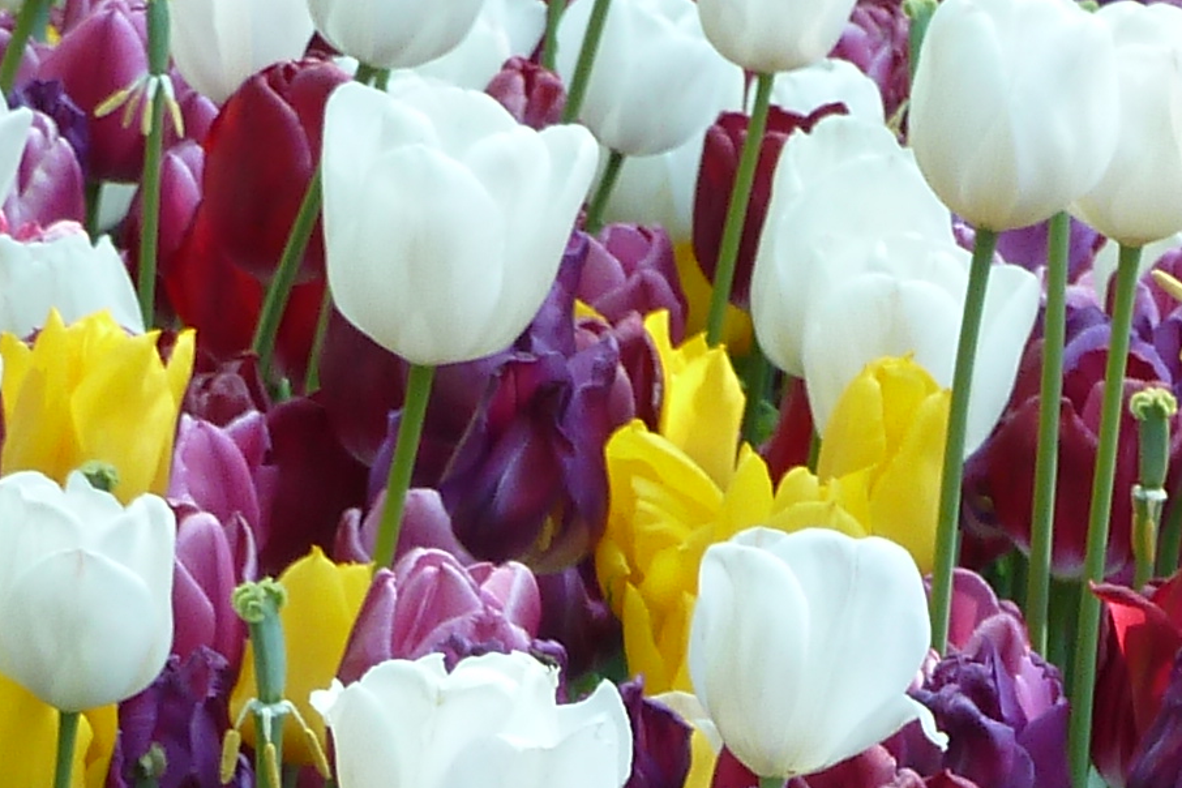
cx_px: 1516
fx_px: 8897
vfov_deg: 5.0
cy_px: 1780
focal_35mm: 271
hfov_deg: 7.5
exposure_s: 1/80
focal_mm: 9.7
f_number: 3.9
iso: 80
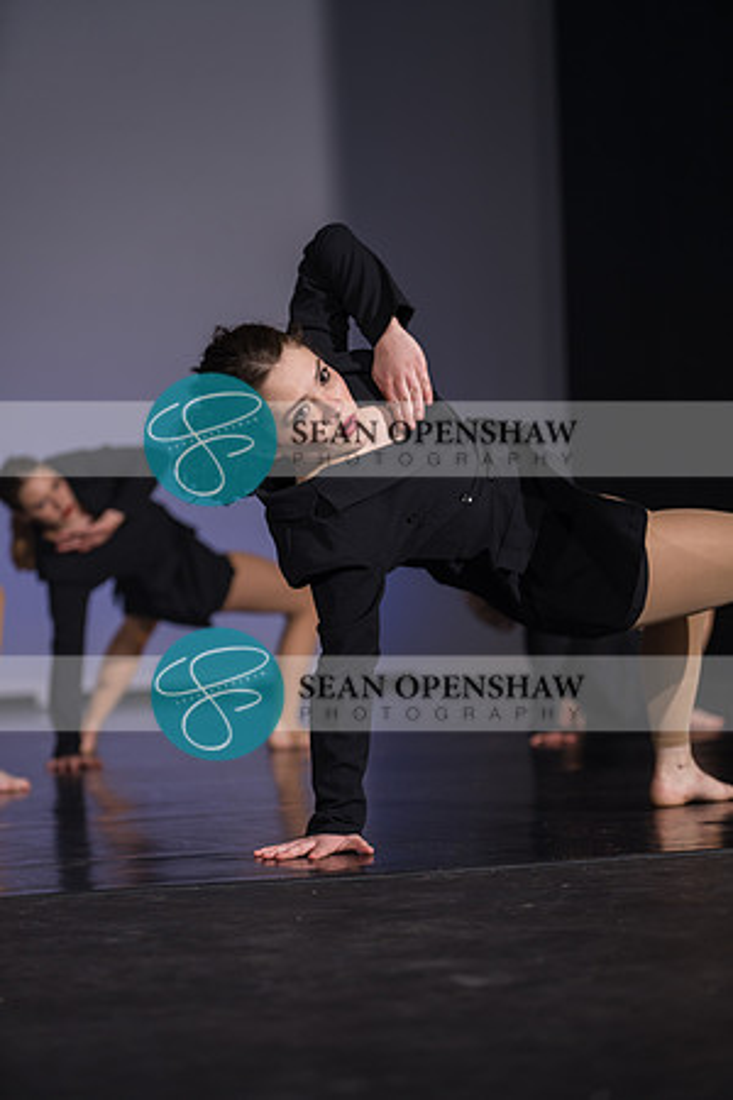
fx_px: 2443
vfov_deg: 25.4
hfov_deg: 17.1
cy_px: 550
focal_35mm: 80
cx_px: 366
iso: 400
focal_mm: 80
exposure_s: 1/500
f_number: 2.8
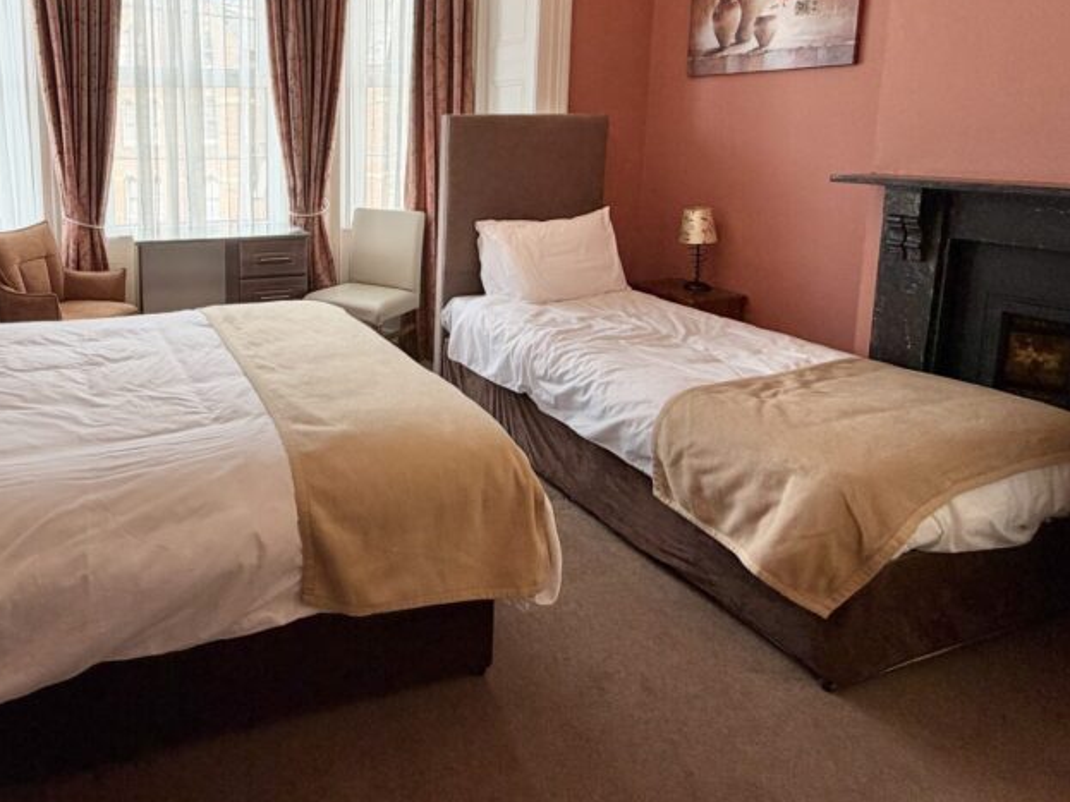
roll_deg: +0.4
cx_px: 302
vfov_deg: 56.6
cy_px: 225
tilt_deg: -7.9
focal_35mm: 23
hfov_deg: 70.2
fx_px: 711
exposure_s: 1/121
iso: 50
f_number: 2.2
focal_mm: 2.22
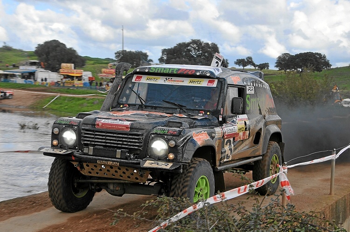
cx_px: 175
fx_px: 728
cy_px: 116
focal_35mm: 75
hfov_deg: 27.0
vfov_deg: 18.1
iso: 400
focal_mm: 50
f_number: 9
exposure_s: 1/500
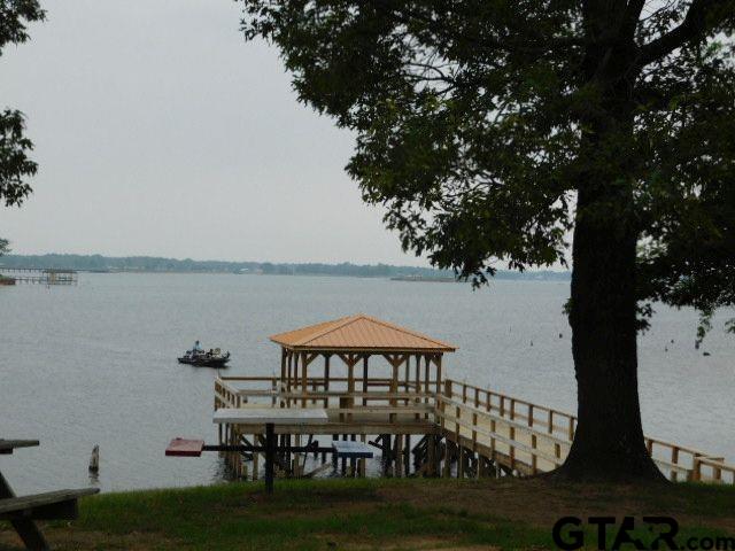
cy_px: 276
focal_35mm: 66
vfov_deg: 22.3
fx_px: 1401
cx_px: 368
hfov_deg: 29.4
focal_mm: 11.7
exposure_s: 1/640
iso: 125
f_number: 4.2
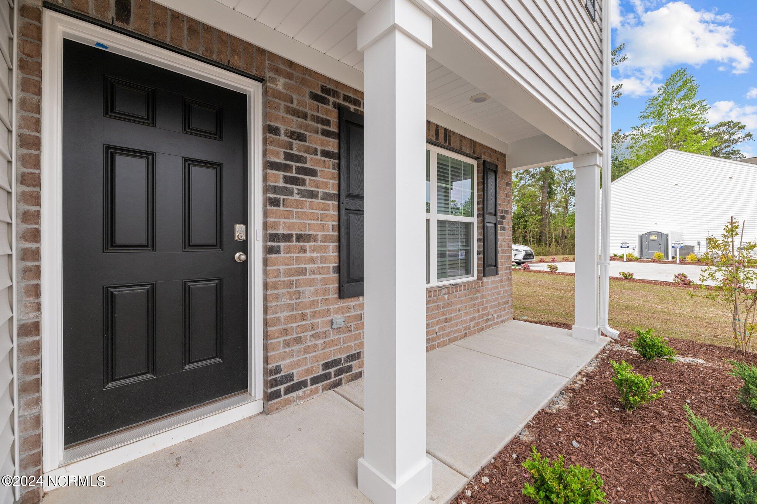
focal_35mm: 14
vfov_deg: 81.2
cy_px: 252
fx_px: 294
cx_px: 378
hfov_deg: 104.3
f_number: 9
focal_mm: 14
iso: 400
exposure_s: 1/250
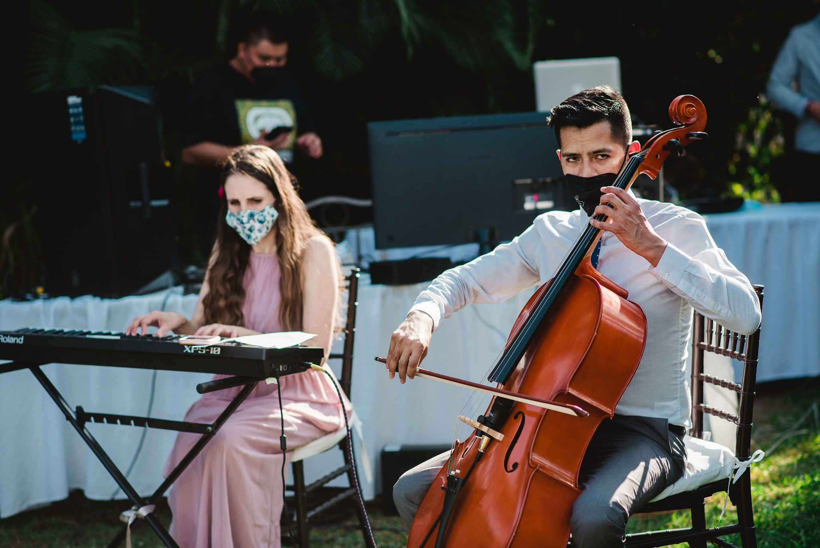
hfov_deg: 23.9
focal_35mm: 85
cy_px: 274
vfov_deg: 16.1
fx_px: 1937
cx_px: 410
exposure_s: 1/1600
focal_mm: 85
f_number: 2.8
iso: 100
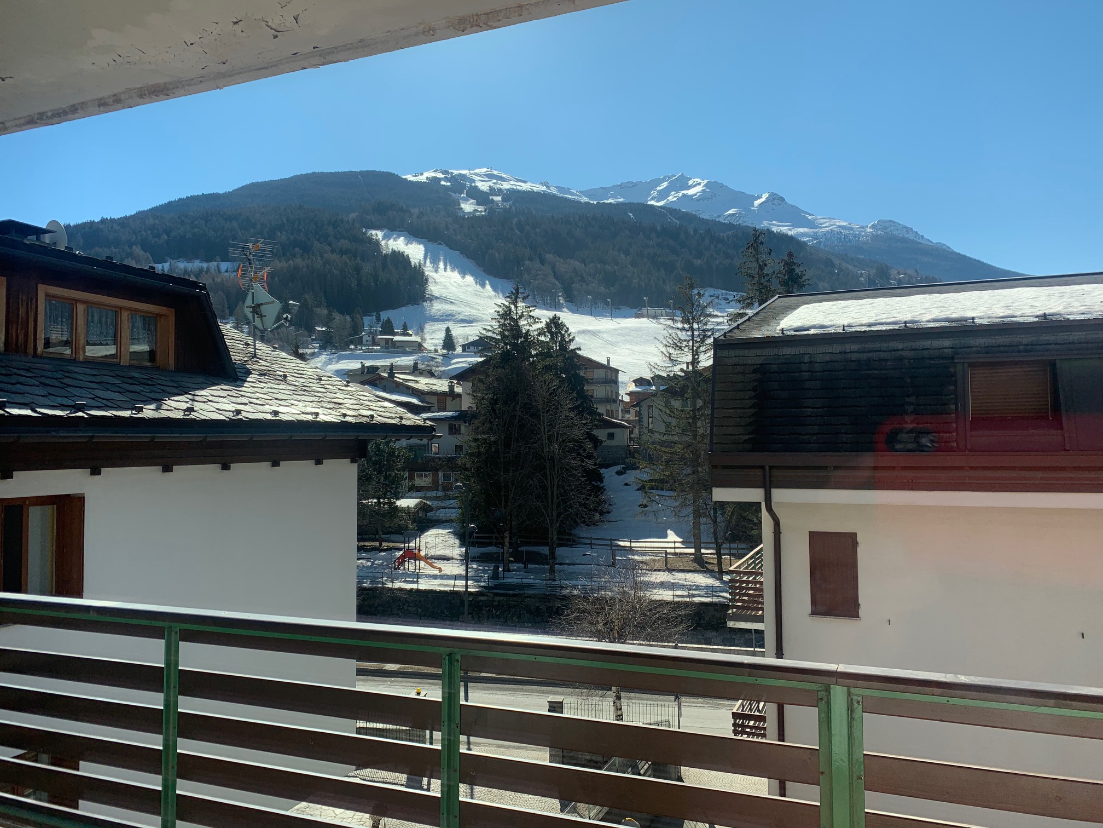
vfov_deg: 53.1
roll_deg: +0.8
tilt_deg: +1.7
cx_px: 552
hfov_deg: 67.3
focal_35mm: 26
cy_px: 414
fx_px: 828
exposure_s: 1/1387
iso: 25
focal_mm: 4.25
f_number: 1.8
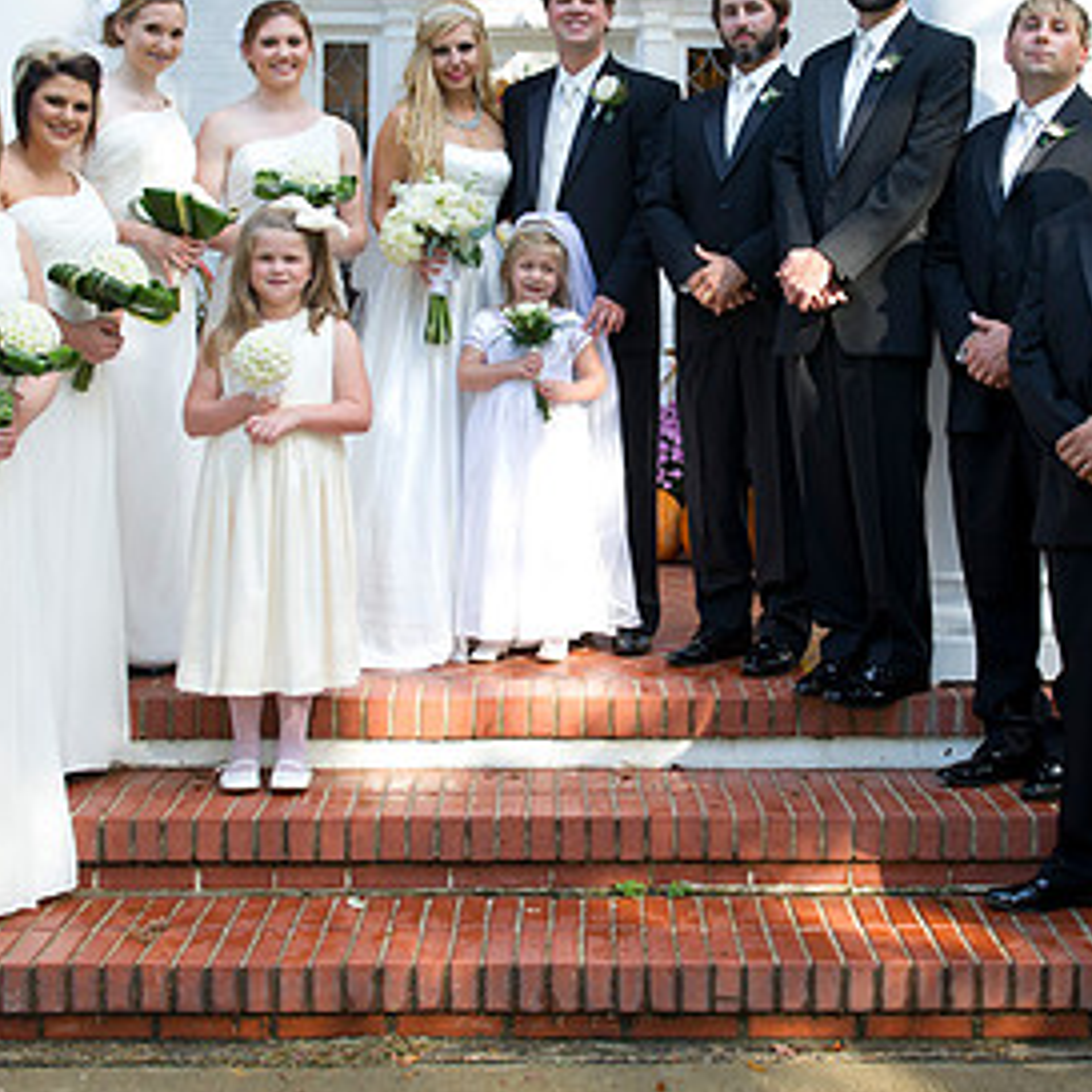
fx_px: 1999
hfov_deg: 30.5
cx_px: 660
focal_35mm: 56
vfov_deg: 30.4
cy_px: 404
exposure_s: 1/160
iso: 400
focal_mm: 31
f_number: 5.6
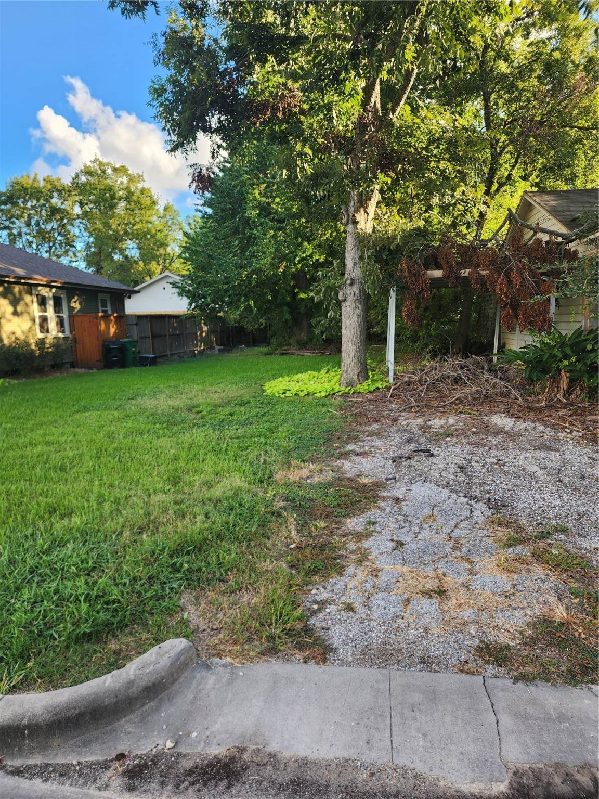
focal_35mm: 23
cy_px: 400
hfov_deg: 58.9
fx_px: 531
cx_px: 300
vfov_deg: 73.9
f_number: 1.8
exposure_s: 1/180
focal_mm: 6.4
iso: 25
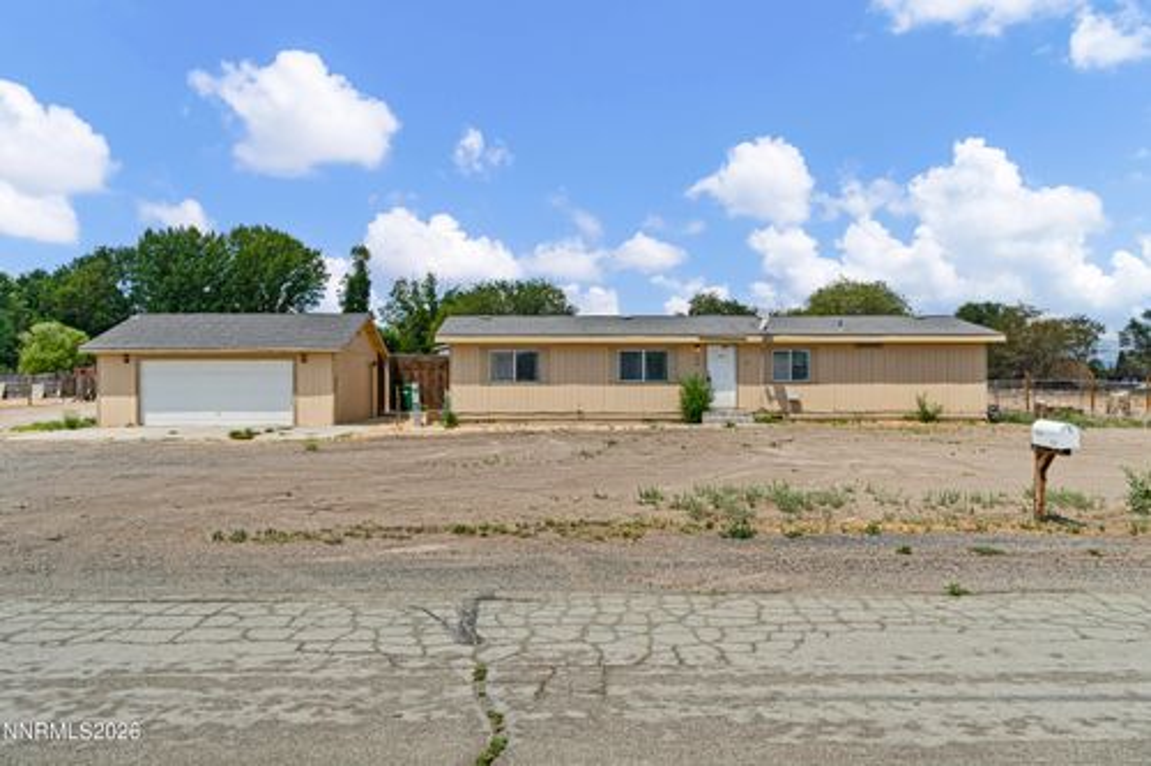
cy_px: 383
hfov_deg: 67.4
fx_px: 863
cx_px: 576
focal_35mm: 27
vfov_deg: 47.9
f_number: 8
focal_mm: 18
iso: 100
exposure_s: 1/50
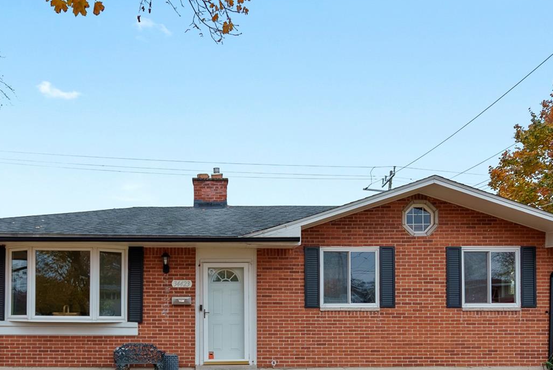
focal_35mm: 34
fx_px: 523
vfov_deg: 37.2
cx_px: 228
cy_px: 310
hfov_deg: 55.5
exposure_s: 1/200
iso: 100
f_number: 4
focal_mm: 17
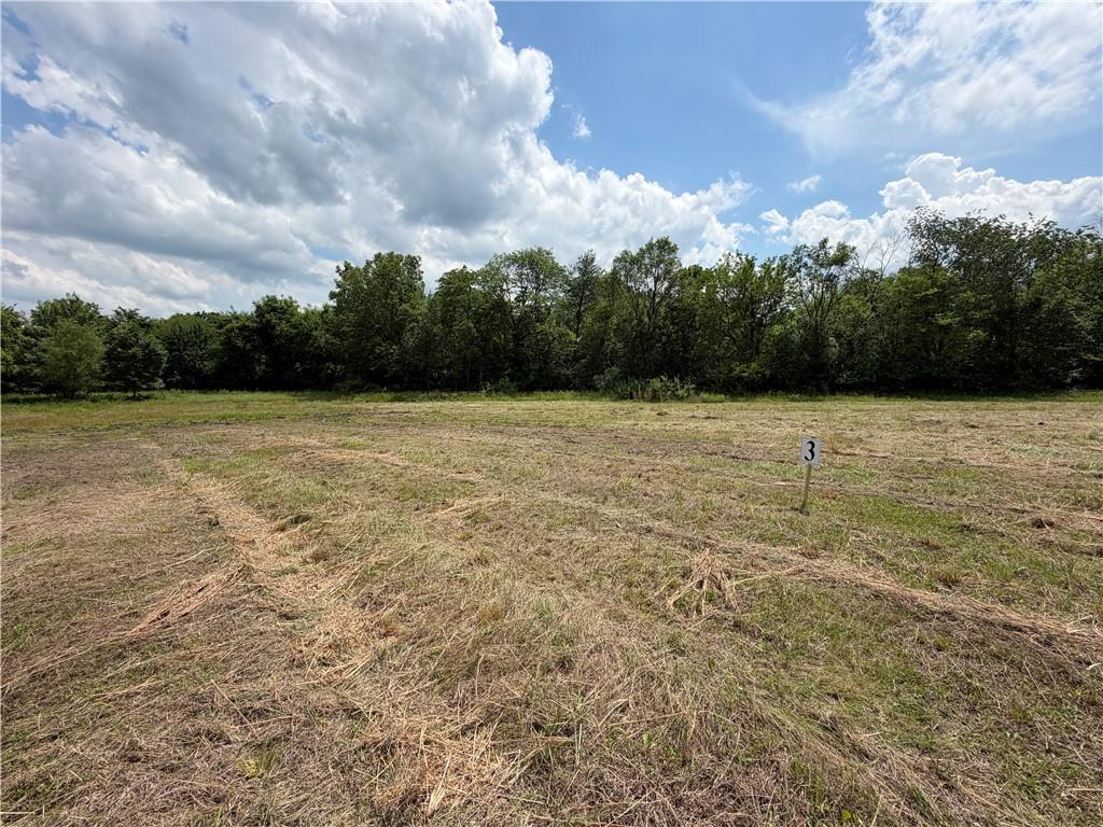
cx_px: 552
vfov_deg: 85.7
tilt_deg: -6.9
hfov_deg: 102.1
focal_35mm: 14
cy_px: 414
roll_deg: +0.1
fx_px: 446
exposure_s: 1/1259
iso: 20
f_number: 2.2
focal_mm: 2.22
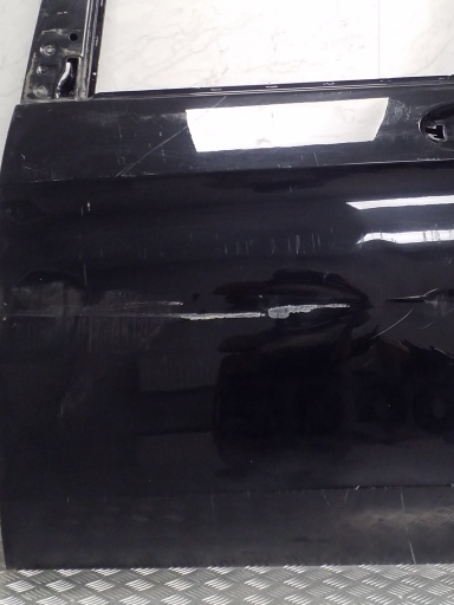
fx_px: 944
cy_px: 200
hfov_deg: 26.9
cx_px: 299
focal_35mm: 54
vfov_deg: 35.2
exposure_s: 1/50
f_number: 1.9
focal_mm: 3.6
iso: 160
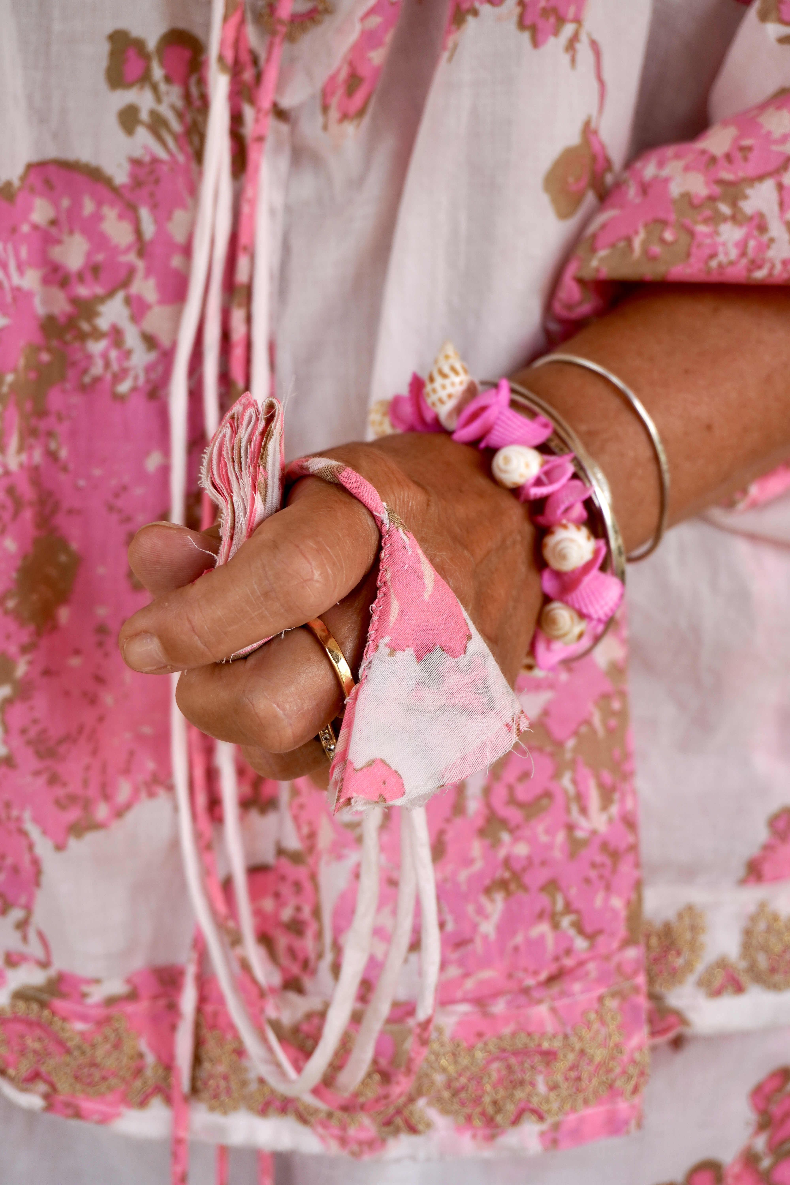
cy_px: 592
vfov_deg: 29.9
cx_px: 395
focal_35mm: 68
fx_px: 2222
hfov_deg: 20.2
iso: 160
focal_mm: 45
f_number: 5.6
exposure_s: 1/80
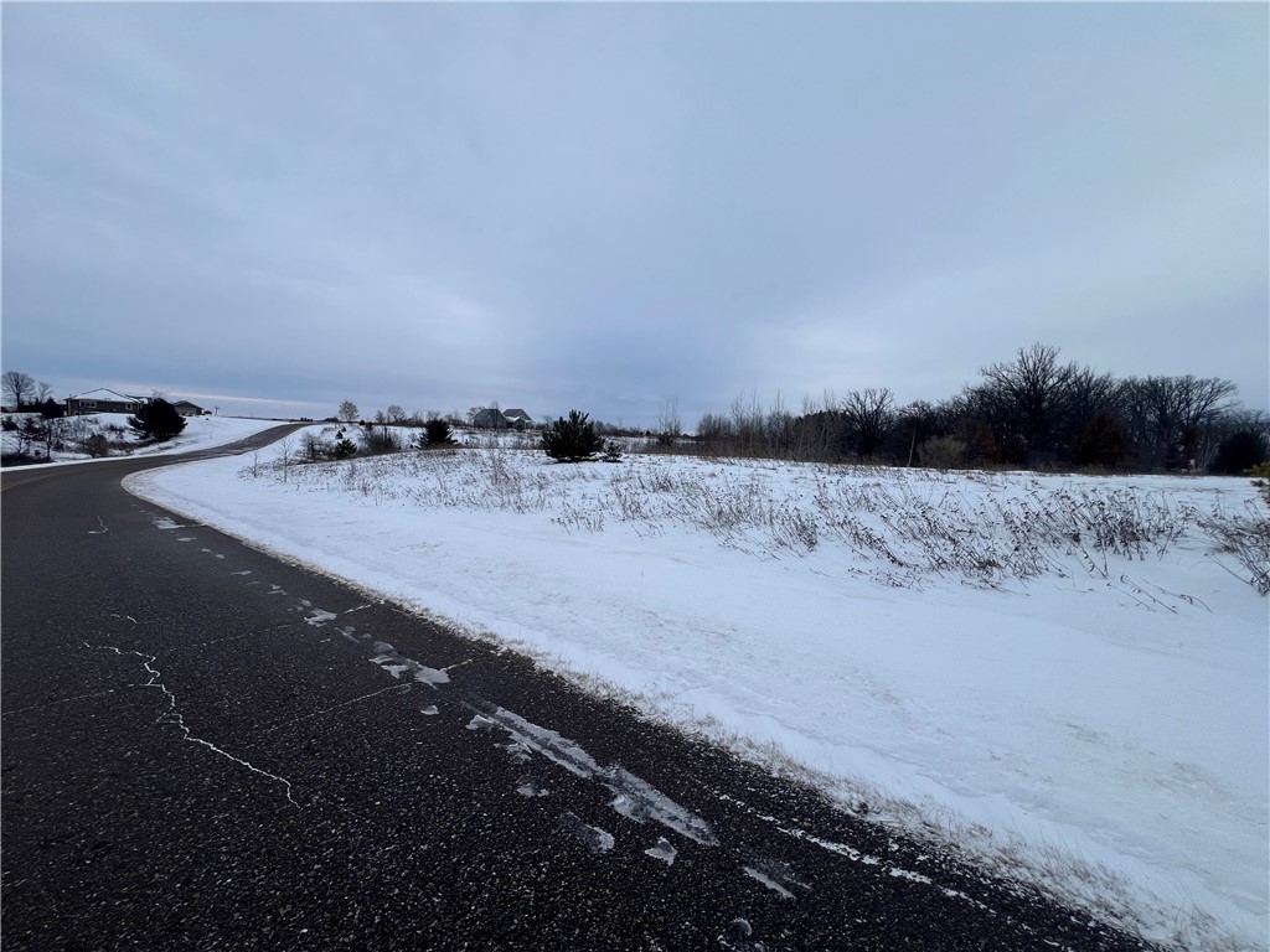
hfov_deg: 106.2
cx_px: 635
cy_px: 476
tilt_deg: -4.3
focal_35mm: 13
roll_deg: -2.5
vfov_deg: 89.9
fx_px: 477
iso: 32
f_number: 1.8
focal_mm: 1.57
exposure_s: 1/1085
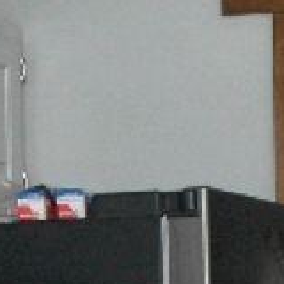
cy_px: 486
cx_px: 231
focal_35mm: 287
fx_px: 2664
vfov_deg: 6.0
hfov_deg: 6.1
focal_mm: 24
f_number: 8
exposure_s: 1/80
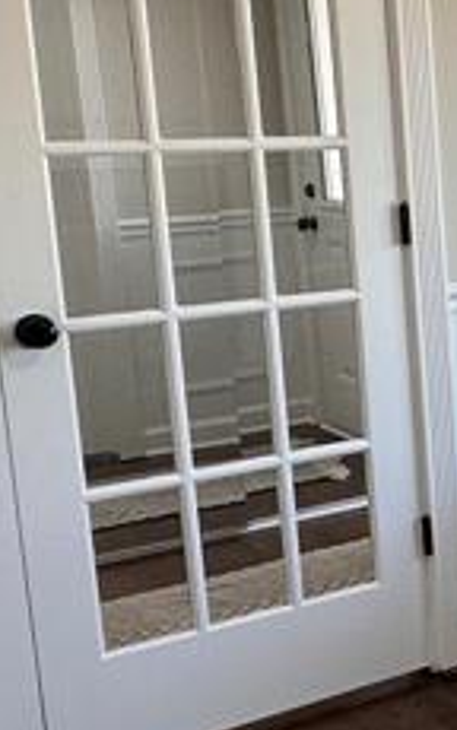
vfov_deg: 31.0
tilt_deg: -7.6
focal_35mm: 66
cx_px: 1009
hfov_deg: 14.7
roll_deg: +0.7
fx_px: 1314
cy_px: 302
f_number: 2.2
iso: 64
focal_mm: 2.22
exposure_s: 1/120
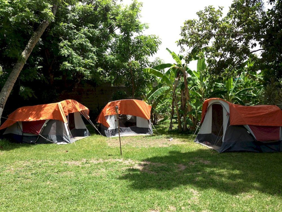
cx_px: 141
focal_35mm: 33
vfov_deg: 42.9
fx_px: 269
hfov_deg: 55.4
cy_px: 106
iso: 64
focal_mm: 4.13
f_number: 2.4
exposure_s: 1/821
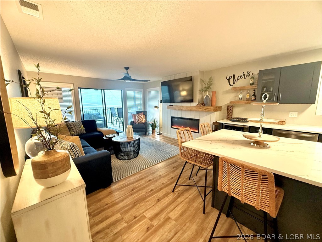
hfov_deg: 102.1
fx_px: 130
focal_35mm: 14
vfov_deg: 85.7
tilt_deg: -8.0
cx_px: 161
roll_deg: +0.7
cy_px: 121
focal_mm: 2.22
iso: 400
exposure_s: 1/60
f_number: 2.2
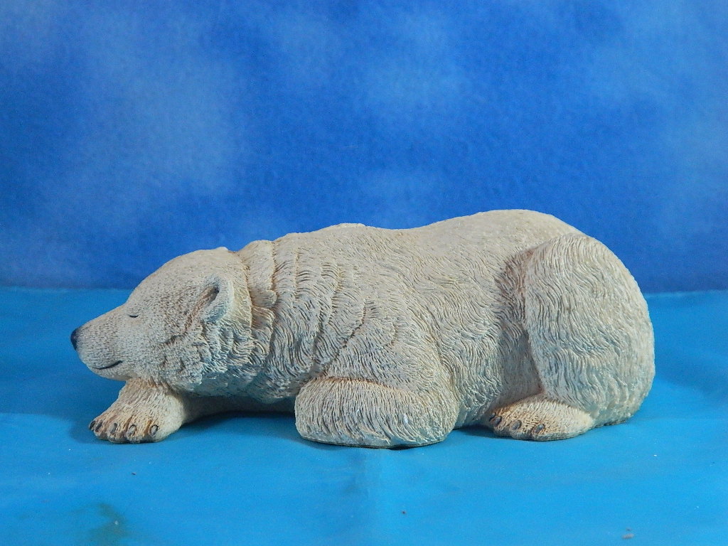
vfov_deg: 25.7
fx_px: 1199
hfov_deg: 33.8
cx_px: 364
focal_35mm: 57
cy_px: 273
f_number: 3.8
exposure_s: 1/50
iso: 400
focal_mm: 10.2
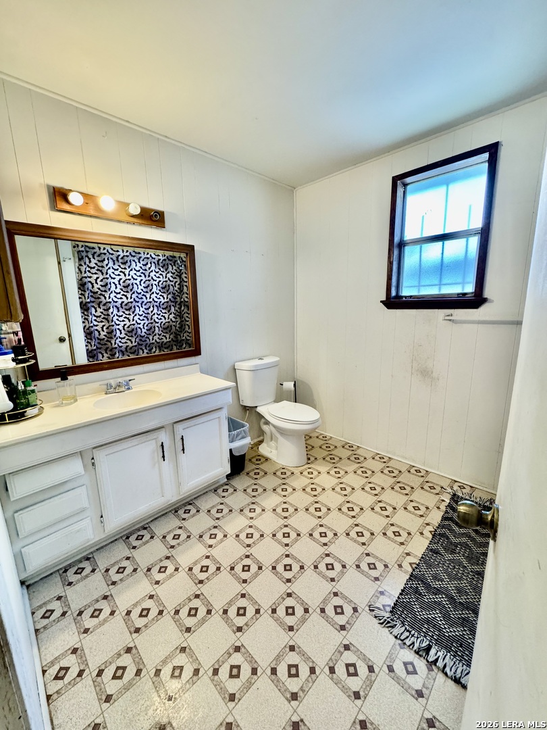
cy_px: 365
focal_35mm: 14
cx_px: 274
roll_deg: +1.9
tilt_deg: -10.6
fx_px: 295
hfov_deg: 85.7
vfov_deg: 102.1
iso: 320
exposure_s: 1/120
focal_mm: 2.22
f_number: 2.2
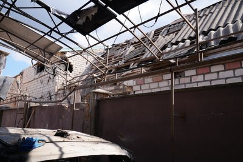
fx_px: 203
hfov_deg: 61.9
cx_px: 122
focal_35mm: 30
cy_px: 81
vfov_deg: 43.6
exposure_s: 1/125
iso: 80
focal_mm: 30
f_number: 8
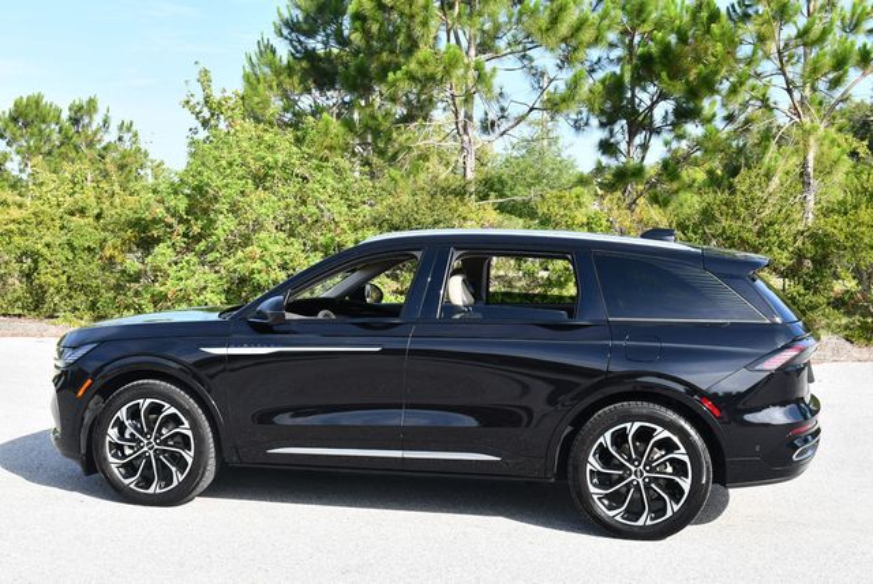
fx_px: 1165
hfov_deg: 41.1
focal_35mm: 48
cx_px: 436
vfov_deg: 28.1
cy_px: 292
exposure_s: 1/250
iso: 200
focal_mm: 24
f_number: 8
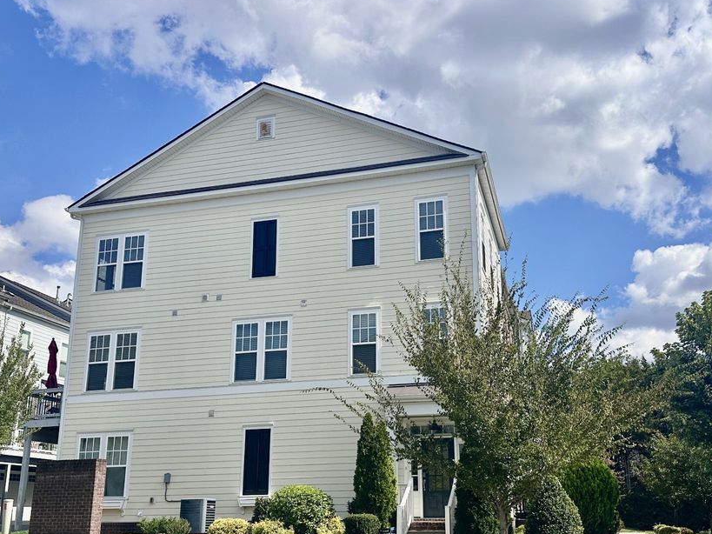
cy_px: 293
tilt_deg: +14.3
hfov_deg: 59.6
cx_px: 417
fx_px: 617
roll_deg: +0.3
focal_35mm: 30
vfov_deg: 46.7
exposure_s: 1/6623
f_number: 1.78
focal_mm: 6.86
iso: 80
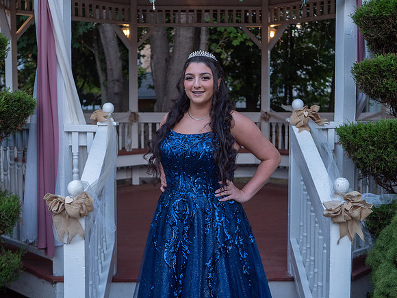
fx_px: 573
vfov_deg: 29.1
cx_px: 198
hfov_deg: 38.2
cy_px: 149
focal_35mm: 50
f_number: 2.8
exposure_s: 1/640
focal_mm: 25
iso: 640
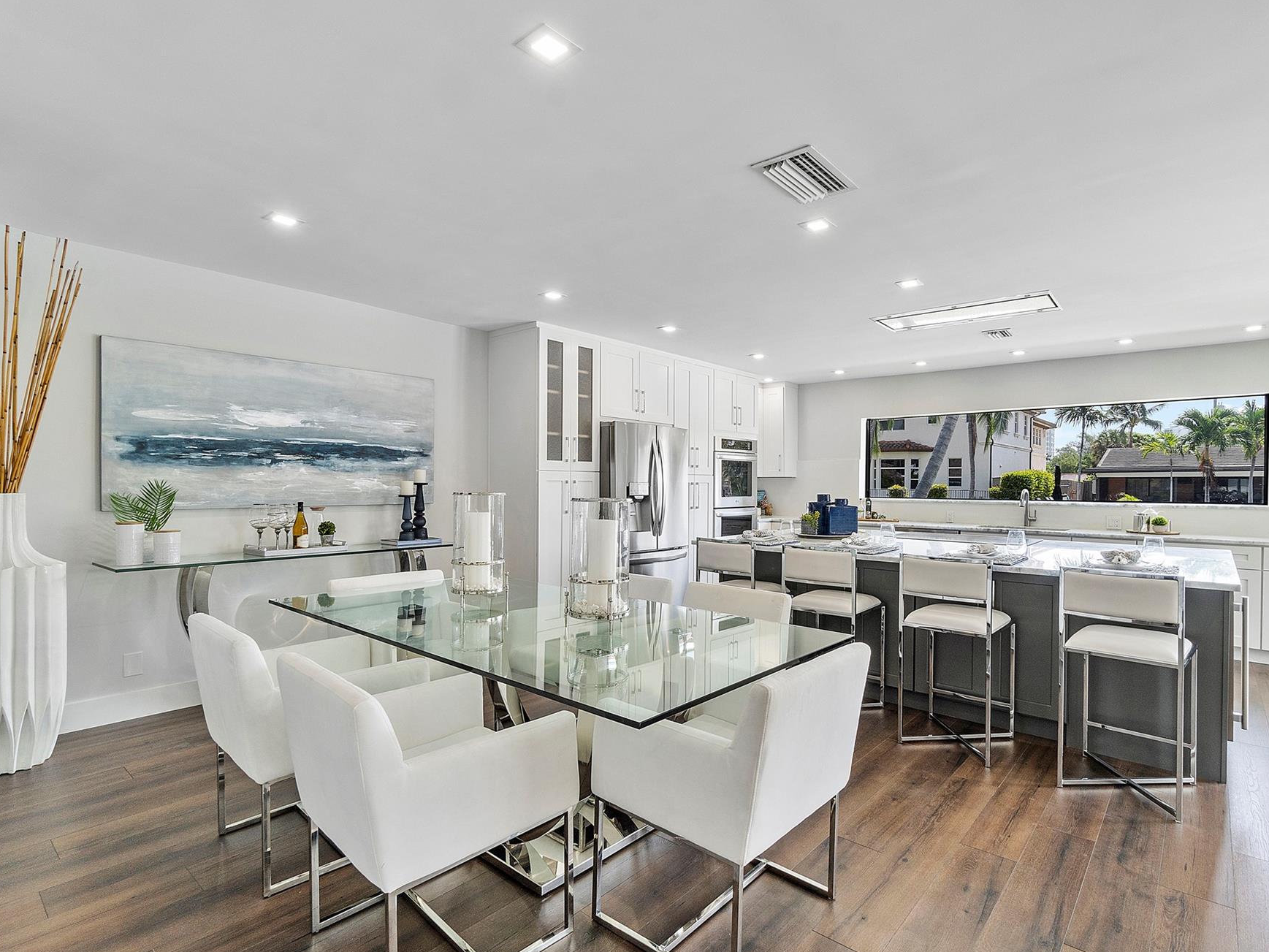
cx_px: 704
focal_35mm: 17
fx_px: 623
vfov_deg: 74.7
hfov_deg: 90.7
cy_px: 484
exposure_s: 1/25
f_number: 11
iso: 160
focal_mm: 10
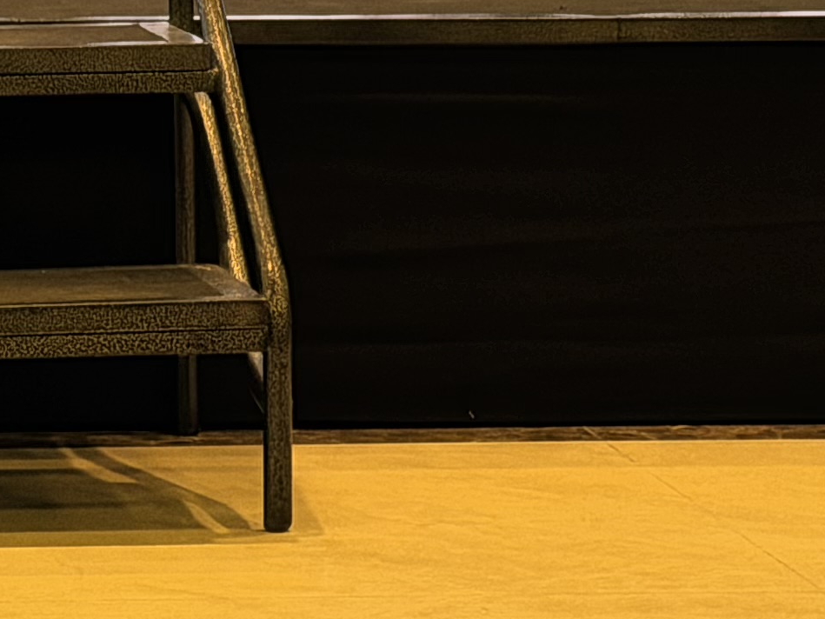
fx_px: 4863
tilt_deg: +2.3
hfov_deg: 9.6
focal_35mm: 204
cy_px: -543
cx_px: -129
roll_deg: +0.6
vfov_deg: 7.1
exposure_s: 1/121
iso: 64
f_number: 1.78
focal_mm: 6.76
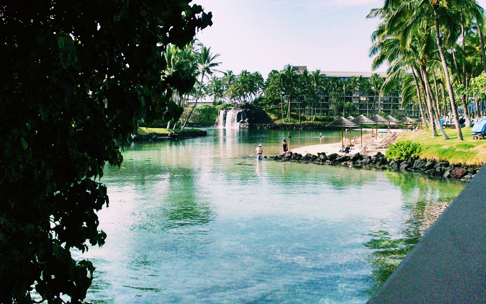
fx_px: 530
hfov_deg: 49.3
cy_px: 152
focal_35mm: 40
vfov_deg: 32.0
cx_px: 245
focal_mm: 6.2
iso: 200
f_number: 5.6
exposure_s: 1/726
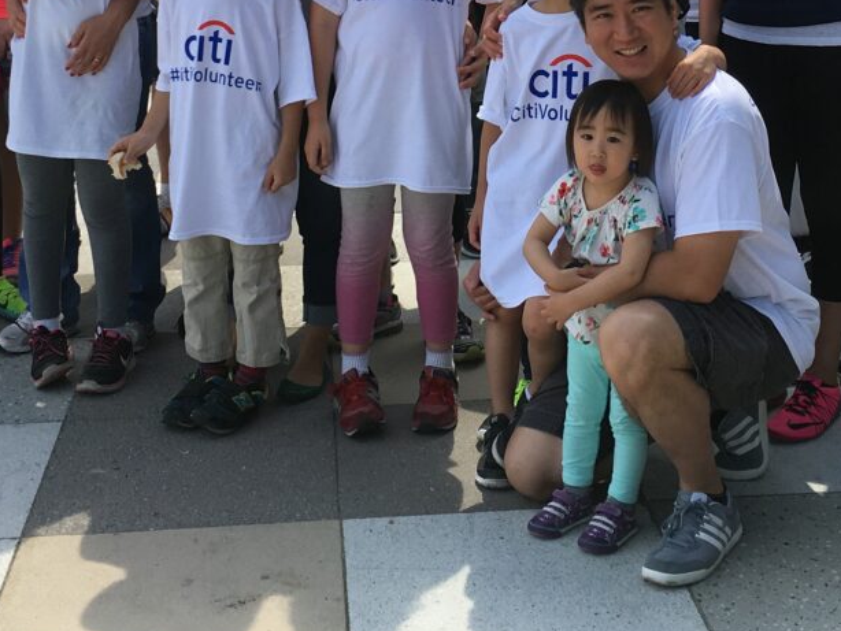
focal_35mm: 68
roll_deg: +0.1
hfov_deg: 28.5
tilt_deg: -4.9
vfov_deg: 20.6
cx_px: 497
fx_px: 1653
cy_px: -60
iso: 25
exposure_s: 1/1040
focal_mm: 4.15
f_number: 2.2
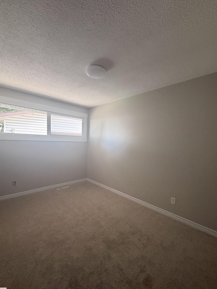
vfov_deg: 98.1
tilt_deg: -3.6
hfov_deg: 81.8
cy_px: 151
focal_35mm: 15
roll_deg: -2.4
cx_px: 109
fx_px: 125
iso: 320
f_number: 2.2
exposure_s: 1/78
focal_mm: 2.22
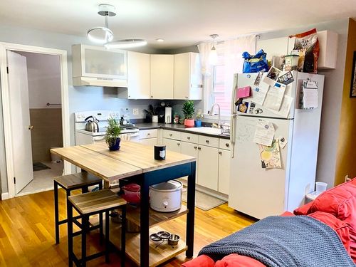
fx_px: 267
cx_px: 178
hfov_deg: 67.3
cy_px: 134
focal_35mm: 26
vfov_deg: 53.1
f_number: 1.8
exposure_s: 1/60
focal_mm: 4.25
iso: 160
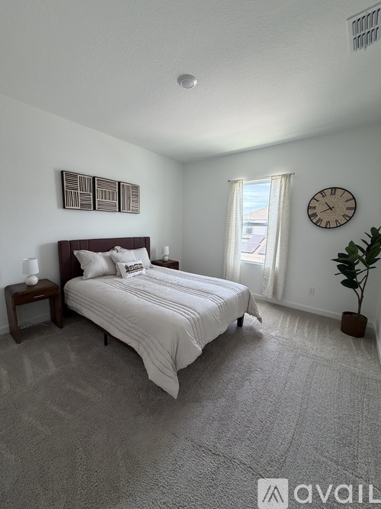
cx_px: 190
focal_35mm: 14
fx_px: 206
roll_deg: -1.2
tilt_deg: -8.1
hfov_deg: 85.7
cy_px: 254
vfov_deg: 102.1
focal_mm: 2.22
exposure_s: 1/121
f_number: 2.2
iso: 200
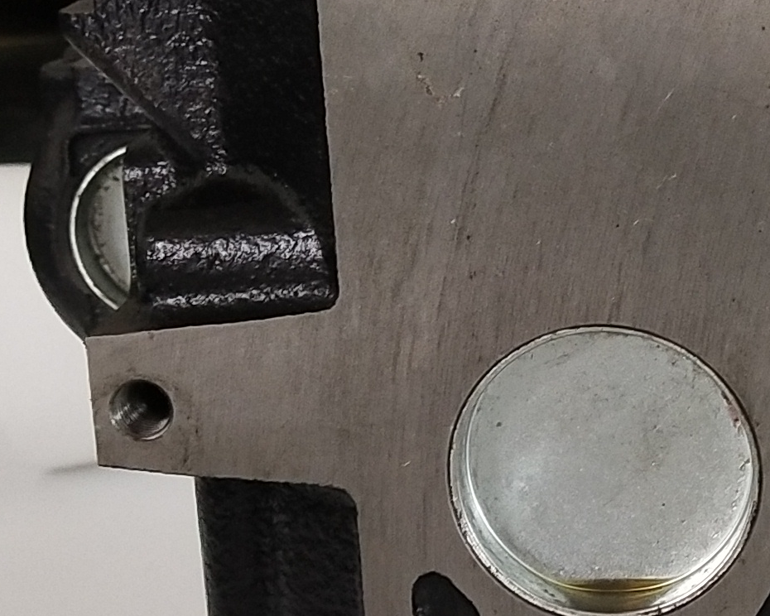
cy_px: 402
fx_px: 2894
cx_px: 776
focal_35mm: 127
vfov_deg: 12.1
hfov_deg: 14.9
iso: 349
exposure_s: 1/50
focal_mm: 3.95
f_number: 1.8
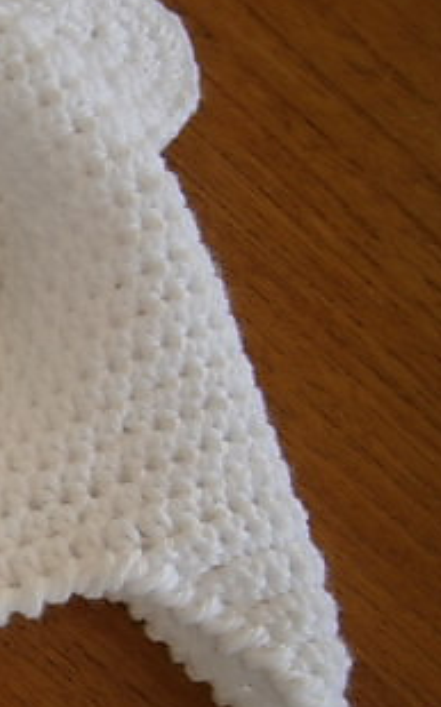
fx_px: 1097
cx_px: -260
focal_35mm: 57
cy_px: 464
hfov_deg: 19.2
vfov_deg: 35.4
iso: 80
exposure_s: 1/40
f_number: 2.8
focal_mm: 4.7
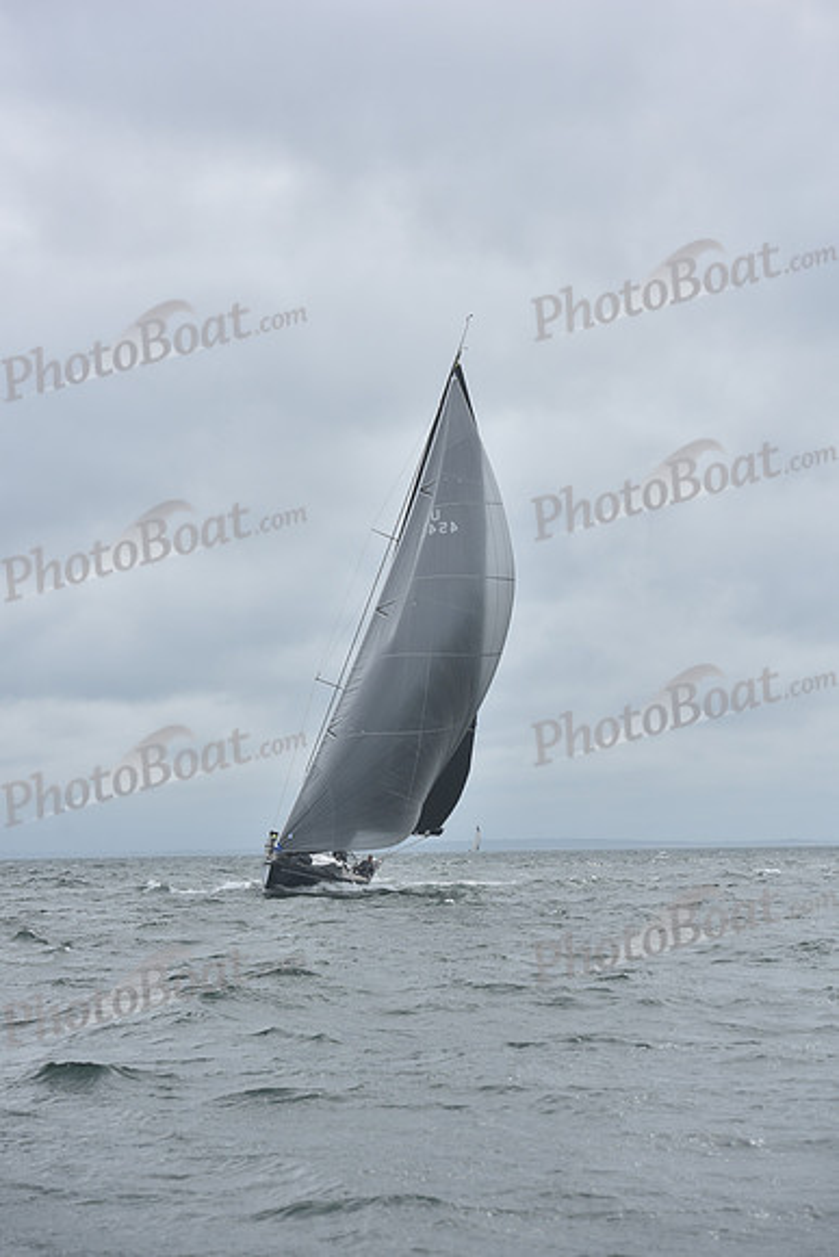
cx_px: 420
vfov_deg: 21.5
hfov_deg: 14.4
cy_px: 628
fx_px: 3319
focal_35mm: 95
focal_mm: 95
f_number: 5.6
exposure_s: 1/1250
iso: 200
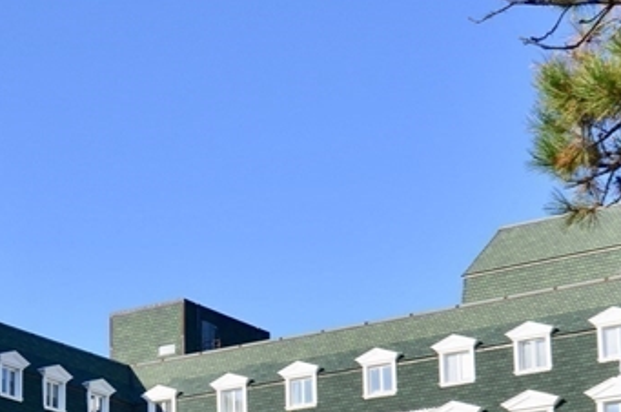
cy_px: 456
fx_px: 1705
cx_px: 69
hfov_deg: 20.3
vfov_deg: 13.5
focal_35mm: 99
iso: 200
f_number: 11
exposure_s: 1/400
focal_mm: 22
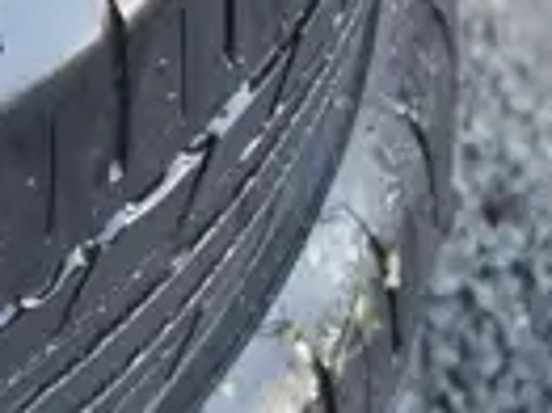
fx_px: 3999
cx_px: -565
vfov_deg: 5.9
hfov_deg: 7.6
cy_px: -192
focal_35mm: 251
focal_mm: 16
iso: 500
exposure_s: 1/60
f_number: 3.6
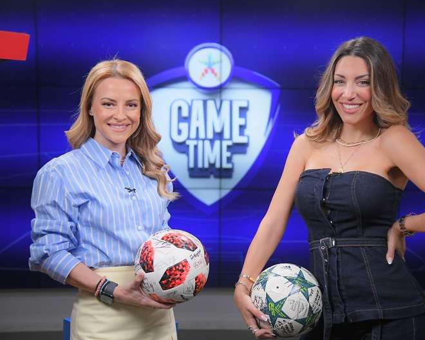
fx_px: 830
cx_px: 237
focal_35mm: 66
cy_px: 169
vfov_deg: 23.1
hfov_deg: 28.7
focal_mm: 58
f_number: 4
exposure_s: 1/500
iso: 3200
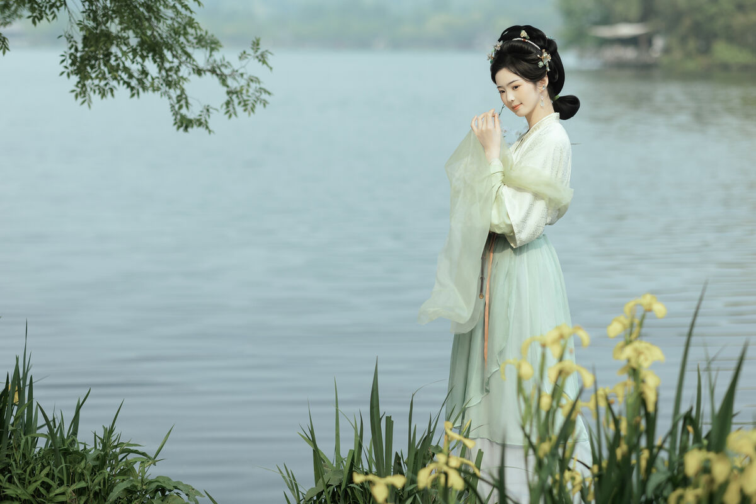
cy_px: 252
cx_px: 378
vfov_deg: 16.1
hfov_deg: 23.9
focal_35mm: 85
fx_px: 1785
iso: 100
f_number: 2
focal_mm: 85
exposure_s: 1/2000
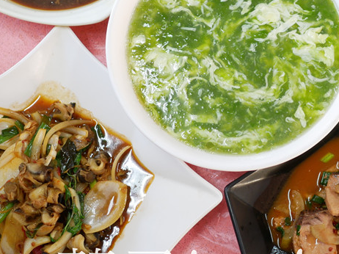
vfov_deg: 22.1
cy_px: 36
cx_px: 270
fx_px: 636
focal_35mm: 65
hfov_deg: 29.2
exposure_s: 1/60
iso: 200
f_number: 1.7
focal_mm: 15
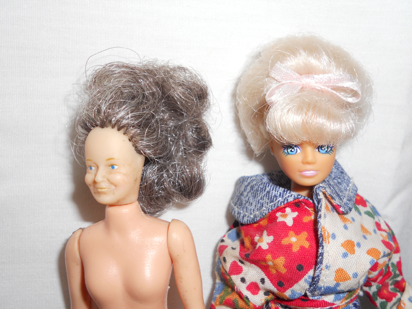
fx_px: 381
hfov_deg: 56.8
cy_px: 154
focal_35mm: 32
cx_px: 206
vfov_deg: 44.2
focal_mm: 5.8
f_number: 8.8
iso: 80
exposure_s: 1/25
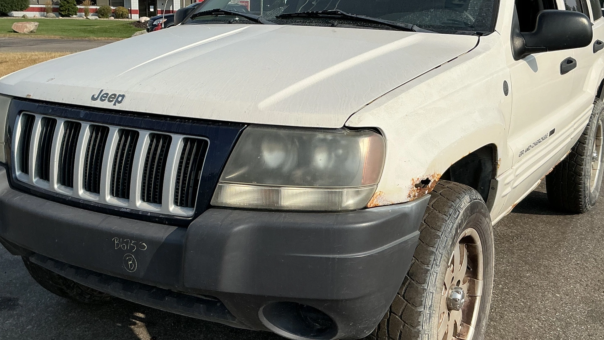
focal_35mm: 42
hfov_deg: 48.4
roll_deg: +0.1
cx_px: 296
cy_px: 152
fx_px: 673
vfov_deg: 28.3
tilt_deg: -10.9
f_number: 1.8
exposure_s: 1/2667
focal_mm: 3
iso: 25
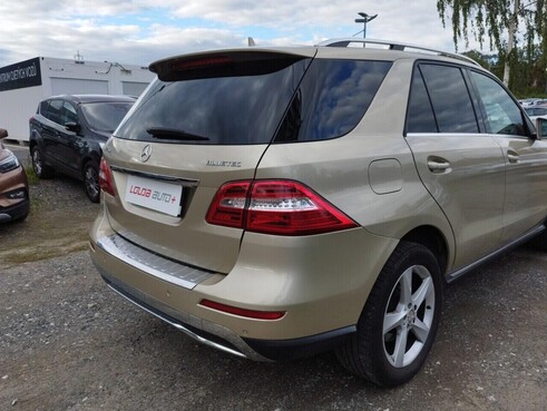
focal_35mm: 28
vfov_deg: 49.8
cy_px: 191
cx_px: 297
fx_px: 443
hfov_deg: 63.3
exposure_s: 1/354
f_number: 1.89
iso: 50
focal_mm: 5.95
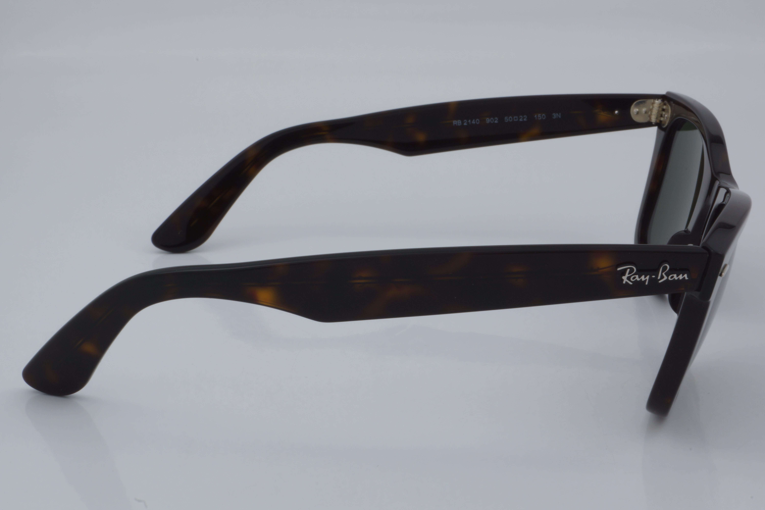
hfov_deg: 29.9
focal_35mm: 68
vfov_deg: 20.2
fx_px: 1434
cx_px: 382
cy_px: 255
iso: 100
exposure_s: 1/4
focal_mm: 45
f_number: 32
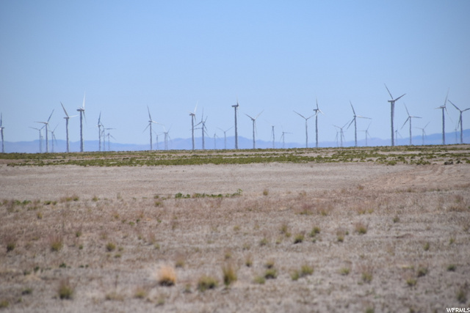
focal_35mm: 278
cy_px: 156
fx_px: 3624
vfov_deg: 5.0
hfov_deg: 7.4
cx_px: 235
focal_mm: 185
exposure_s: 1/2000
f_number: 6
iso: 280
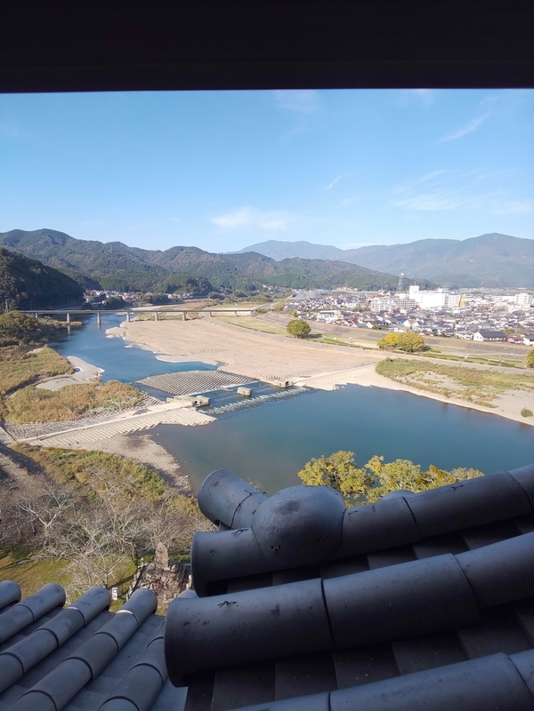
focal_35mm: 20
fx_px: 411
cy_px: 356
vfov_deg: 81.7
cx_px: 267
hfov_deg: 66.0
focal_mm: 3.45
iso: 28
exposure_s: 1/584
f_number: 1.94
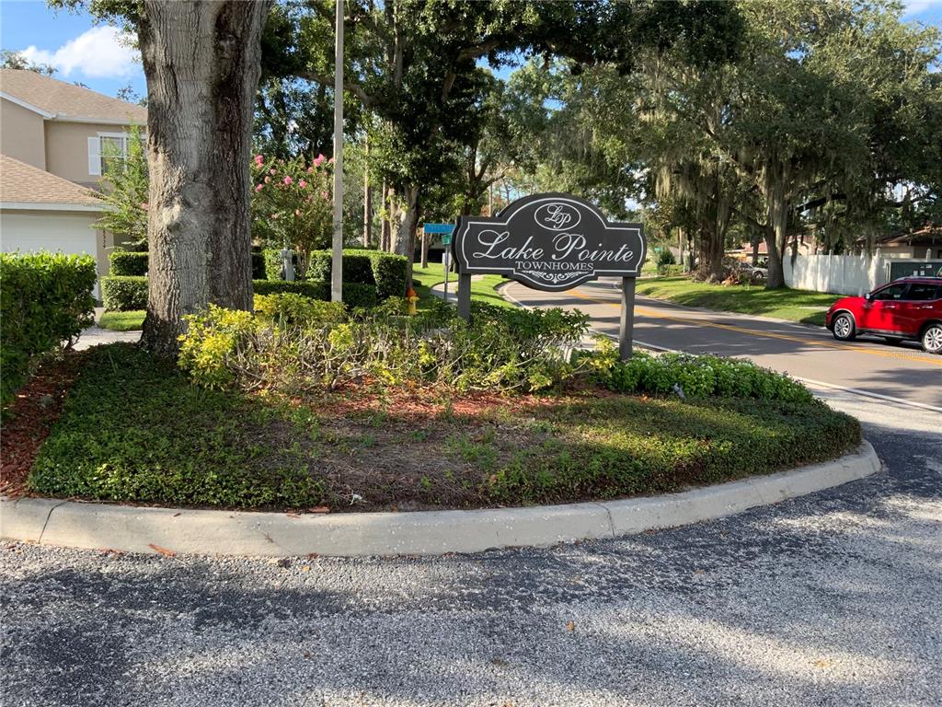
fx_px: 789
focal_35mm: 29
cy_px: 354
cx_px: 471
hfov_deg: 61.7
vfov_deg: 48.2
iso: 16
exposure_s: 1/383
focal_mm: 3
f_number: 1.8
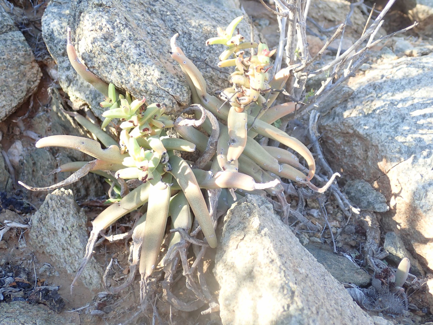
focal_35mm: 38
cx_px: 216
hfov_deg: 49.0
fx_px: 475
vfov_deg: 37.7
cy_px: 162
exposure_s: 1/100
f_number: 2.7
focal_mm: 6.86
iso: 100
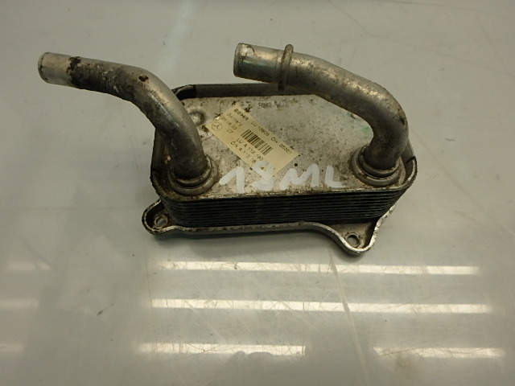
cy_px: 193
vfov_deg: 63.4
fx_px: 312
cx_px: 258
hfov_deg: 79.0
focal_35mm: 21
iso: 125
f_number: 3.5
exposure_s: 1/100
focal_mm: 3.7
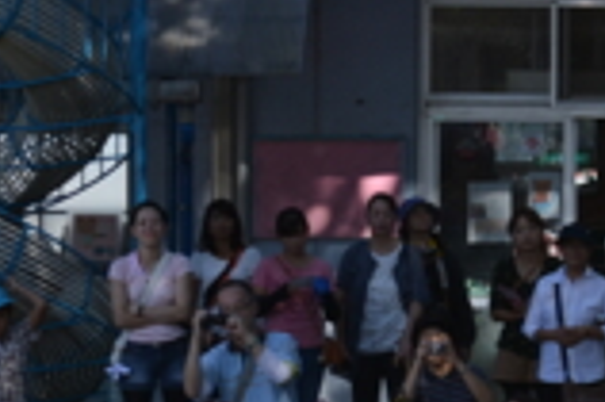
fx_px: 3513
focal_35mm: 209
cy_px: 484
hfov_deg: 9.7
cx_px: 735
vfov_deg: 6.5
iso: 100
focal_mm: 55
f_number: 6.3
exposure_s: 1/200
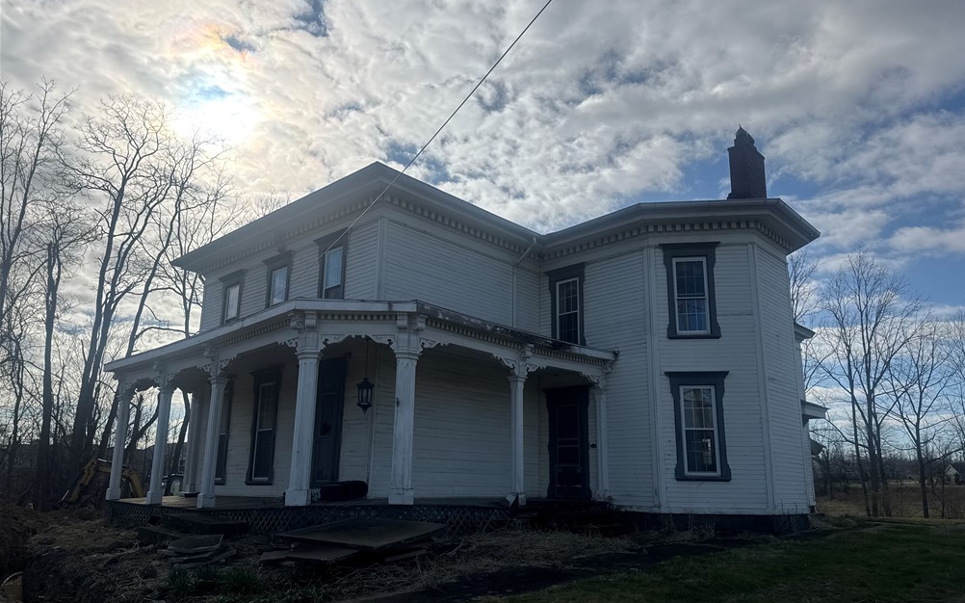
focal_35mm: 26
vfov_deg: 47.5
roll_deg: -0.5
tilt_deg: +11.9
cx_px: 492
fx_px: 684
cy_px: 329
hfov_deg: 70.4
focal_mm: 6.76
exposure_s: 1/12346
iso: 64
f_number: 1.78
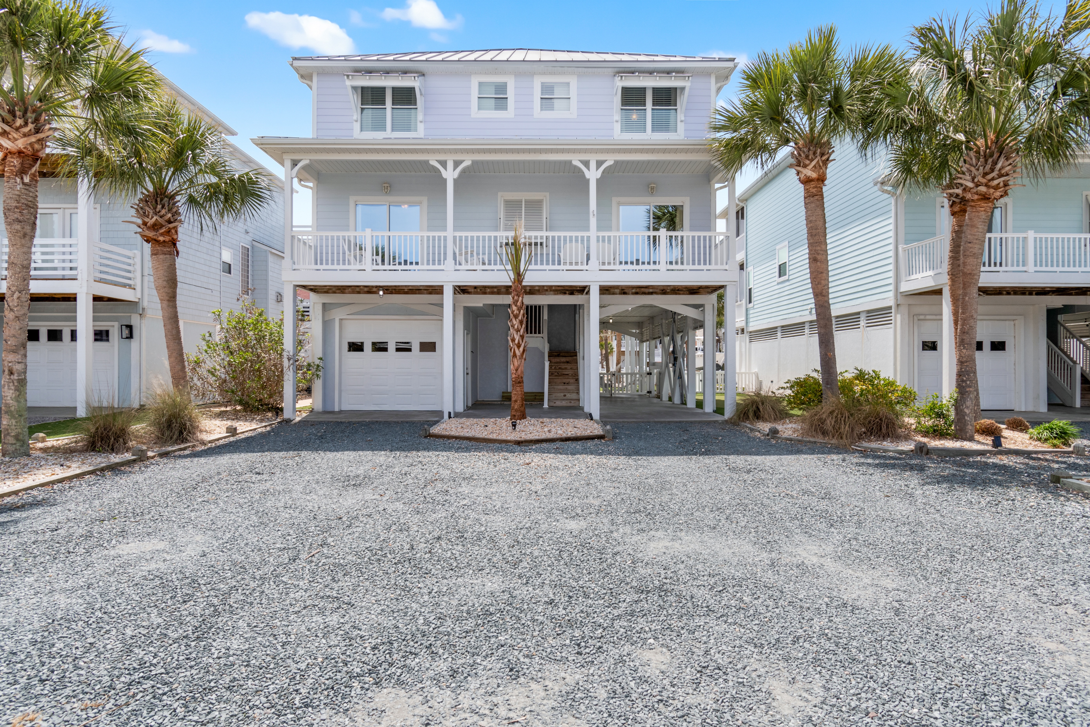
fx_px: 575
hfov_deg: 86.9
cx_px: 545
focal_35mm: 19
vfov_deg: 64.6
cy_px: 364
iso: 100
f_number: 8
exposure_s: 1/250
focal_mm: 13
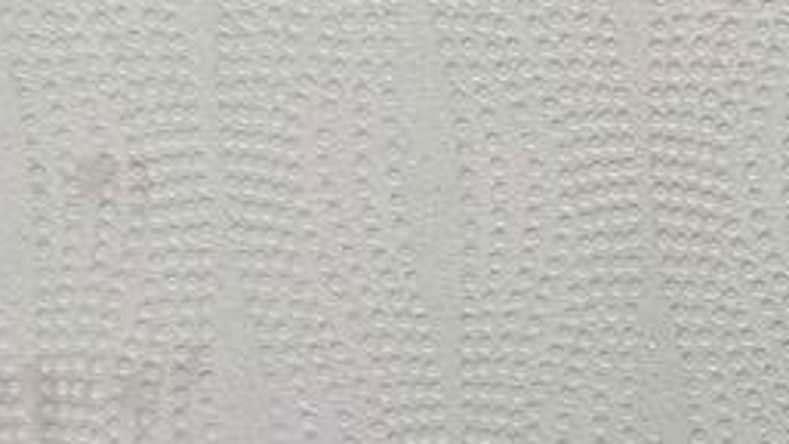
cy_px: 1187
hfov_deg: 14.1
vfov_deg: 8.0
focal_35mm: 136
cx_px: 1402
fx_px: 2845
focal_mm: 4.71
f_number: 1.79
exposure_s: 1/60
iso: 355
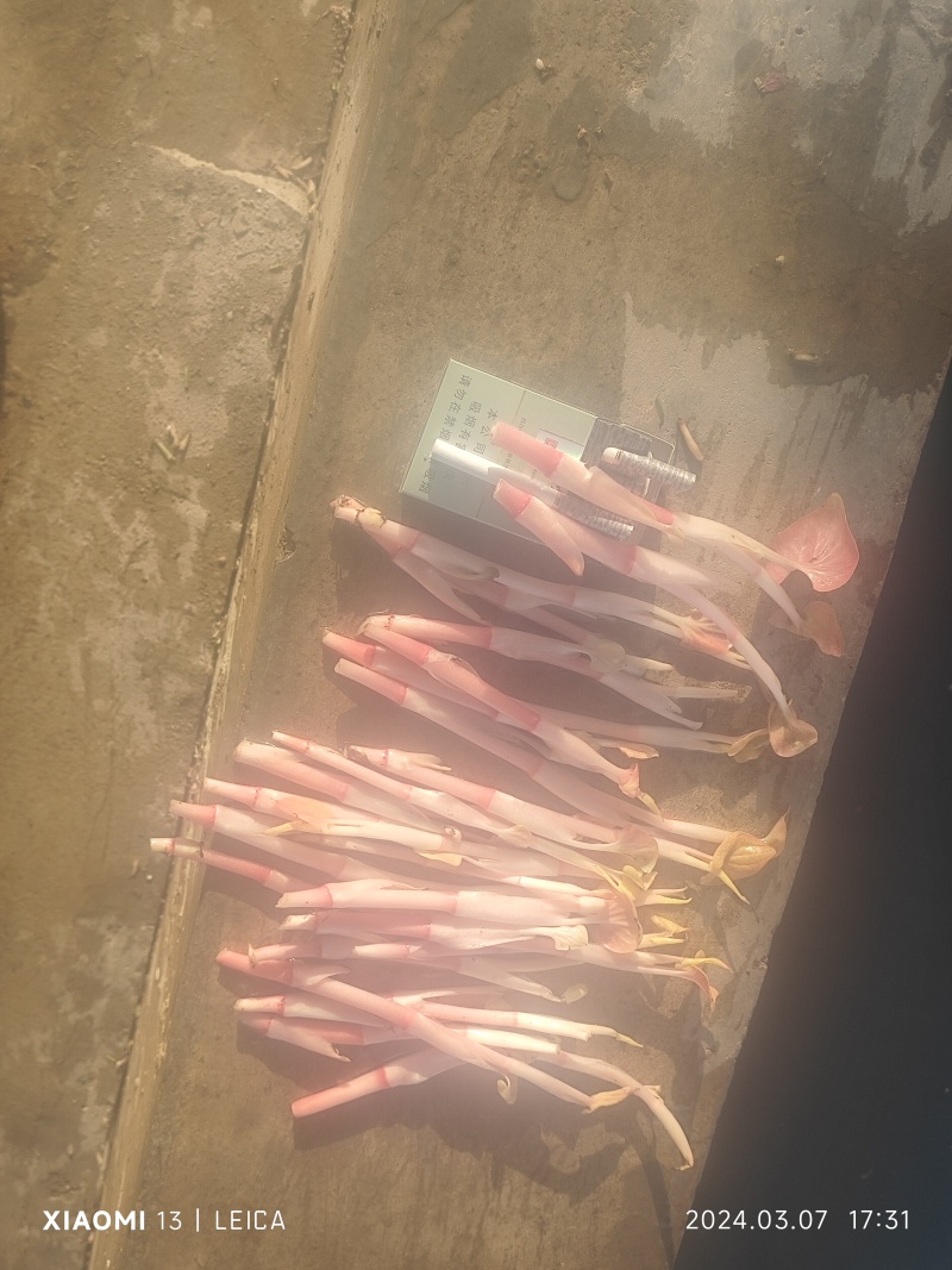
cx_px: 476
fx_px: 844
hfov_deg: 58.9
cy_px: 635
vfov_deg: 73.9
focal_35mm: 23
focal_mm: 5.43
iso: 50
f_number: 1.8
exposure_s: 1/297
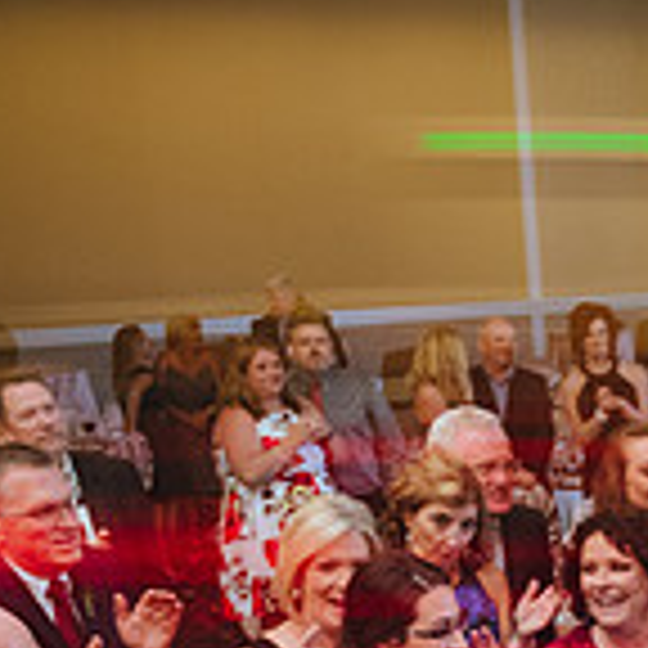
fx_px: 1737
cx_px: 882
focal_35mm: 82
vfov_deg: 19.7
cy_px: 799
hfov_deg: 19.3
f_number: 2.8
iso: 1250
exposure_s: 1/50
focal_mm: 24
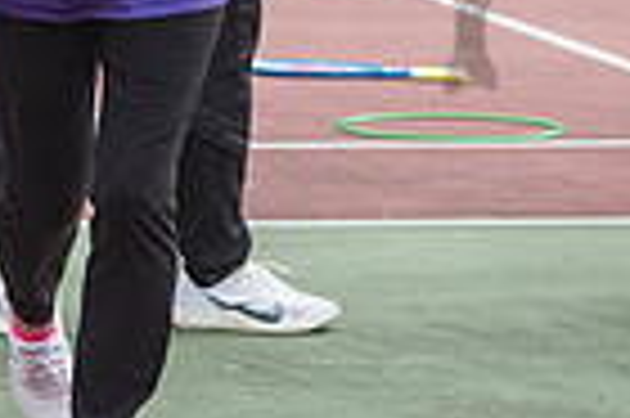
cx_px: -120
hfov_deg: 5.2
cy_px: -280
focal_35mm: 397
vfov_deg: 3.4
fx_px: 6939
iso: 2500
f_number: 4.5
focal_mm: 86
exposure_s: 1/1250
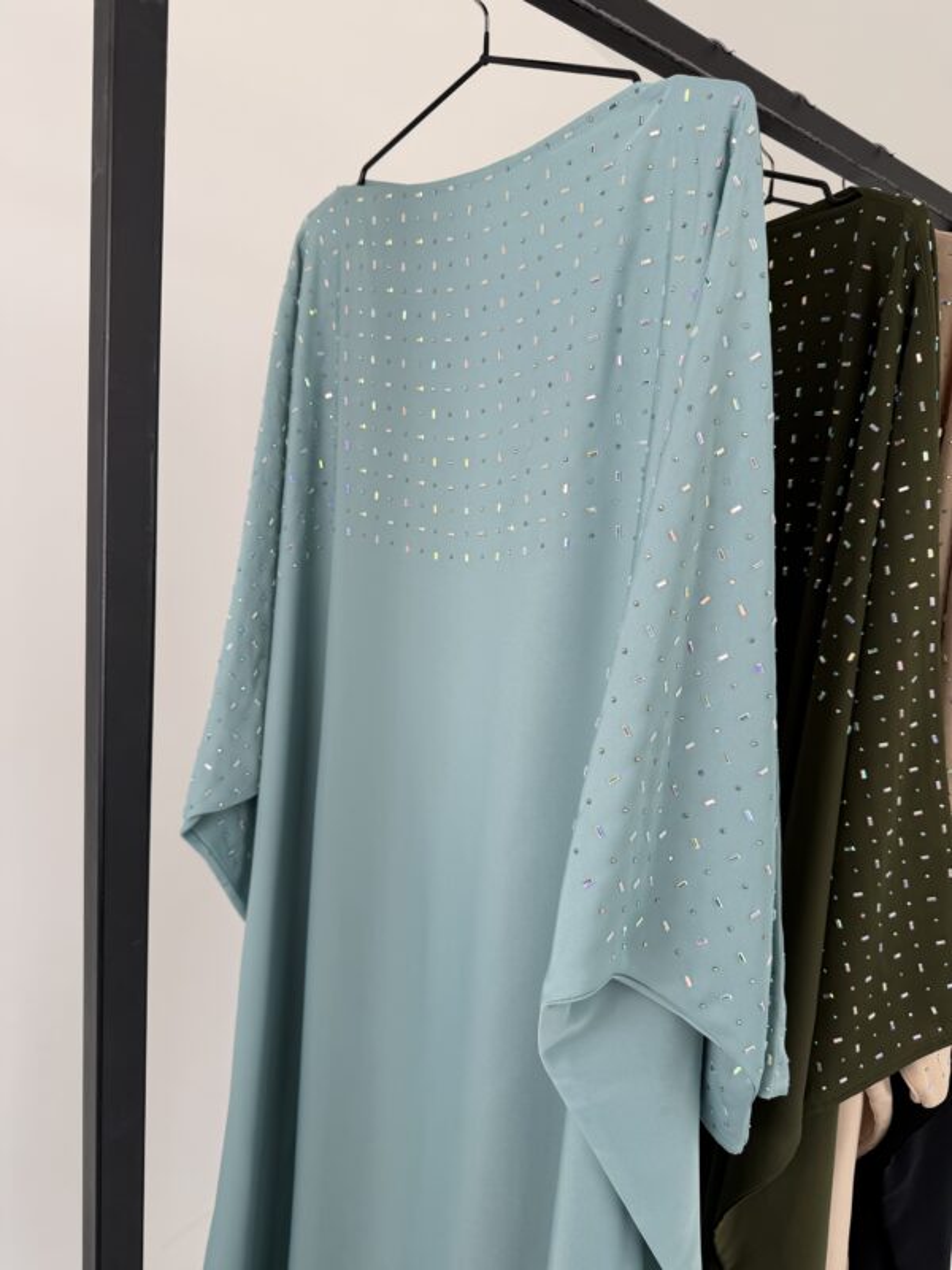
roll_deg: -3.9
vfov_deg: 71.6
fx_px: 880
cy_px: 635
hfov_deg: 56.8
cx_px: 476
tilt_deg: -8.8
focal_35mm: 24
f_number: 1.78
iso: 64
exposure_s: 1/189
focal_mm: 6.76
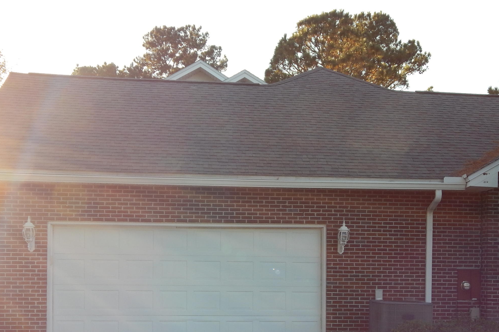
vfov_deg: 22.2
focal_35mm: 60
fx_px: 832
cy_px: 283
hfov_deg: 33.3
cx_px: 296
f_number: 3.4
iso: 125
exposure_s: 1/250
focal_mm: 6.8
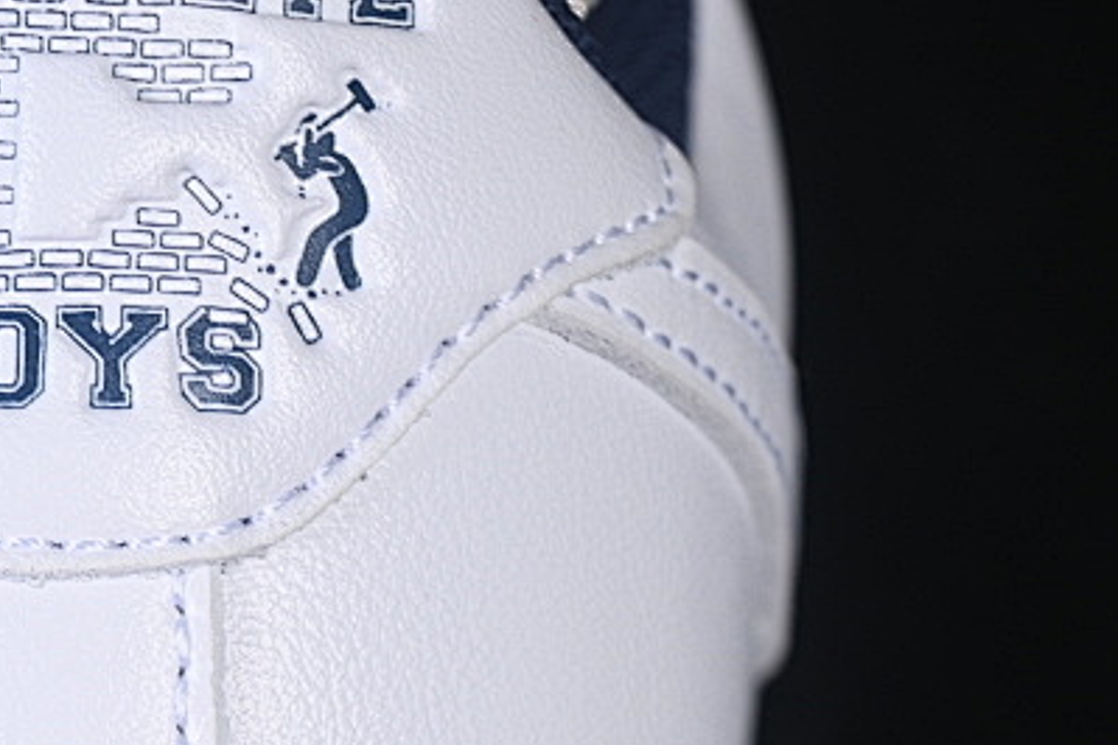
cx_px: 64
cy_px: 807
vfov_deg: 6.7
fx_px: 6304
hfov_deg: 10.1
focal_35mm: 203
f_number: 7.1
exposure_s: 1/80
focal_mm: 50
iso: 160
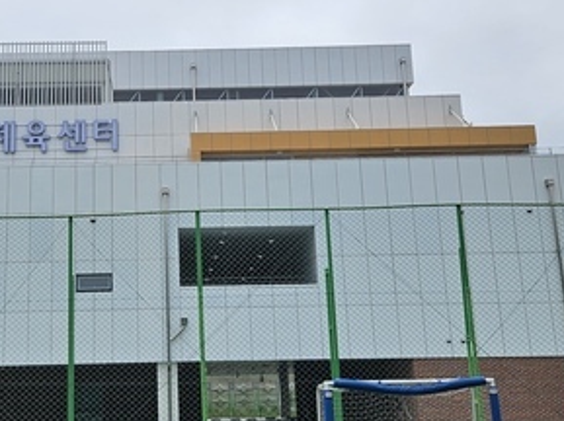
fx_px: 830
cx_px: 148
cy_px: 195
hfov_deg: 36.7
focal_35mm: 51
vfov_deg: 28.5
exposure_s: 1/6134
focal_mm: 5.4
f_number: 1.8
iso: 25
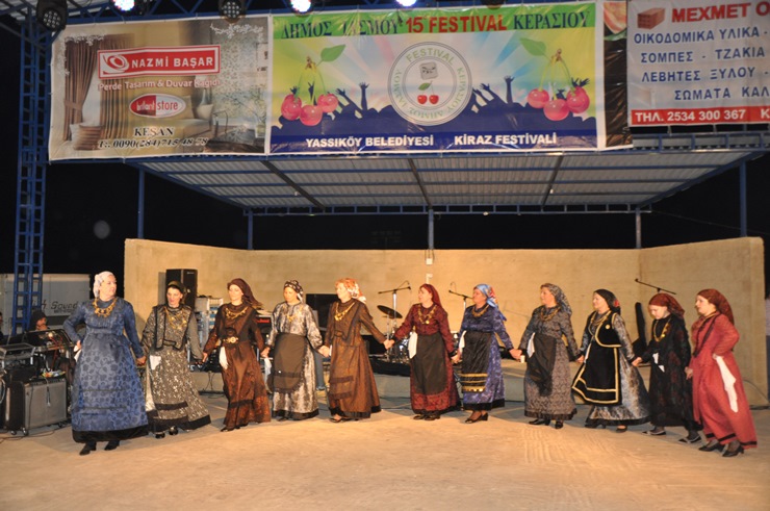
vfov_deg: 36.8
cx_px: 385
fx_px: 769
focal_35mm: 36
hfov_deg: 53.2
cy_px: 256
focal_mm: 24
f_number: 3.8
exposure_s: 1/60
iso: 800
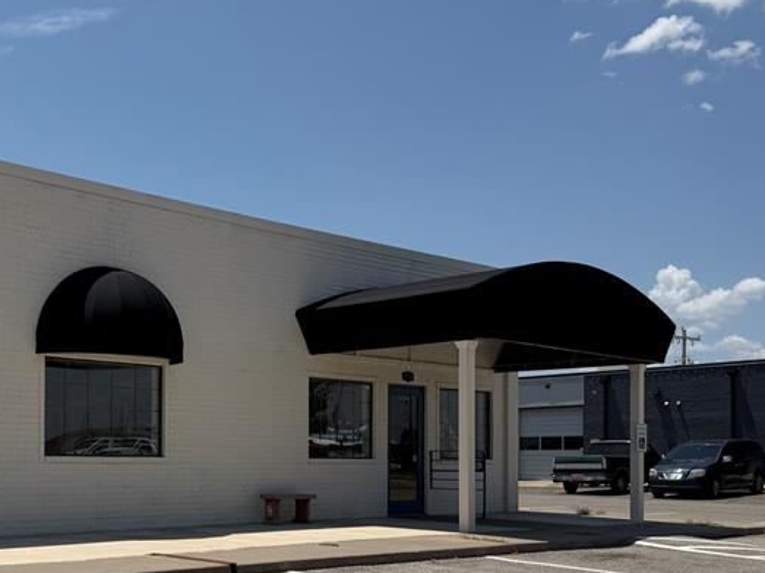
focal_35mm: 47
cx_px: 237
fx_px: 1038
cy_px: 447
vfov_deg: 30.2
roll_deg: -0.4
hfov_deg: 39.8
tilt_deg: +0.9
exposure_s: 1/8130
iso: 80
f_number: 1.78
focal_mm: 6.76
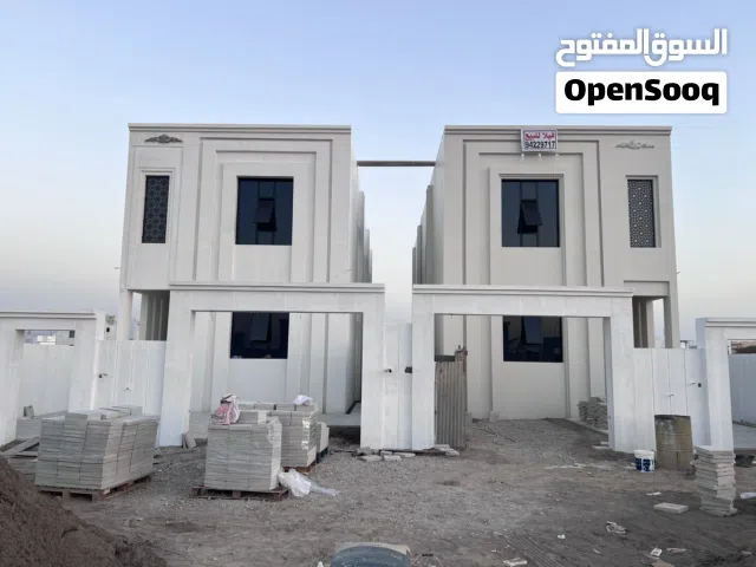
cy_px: 284
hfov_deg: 67.3
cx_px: 378
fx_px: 568
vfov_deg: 53.1
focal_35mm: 26
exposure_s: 1/150
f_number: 1.5
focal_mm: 5.7
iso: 32
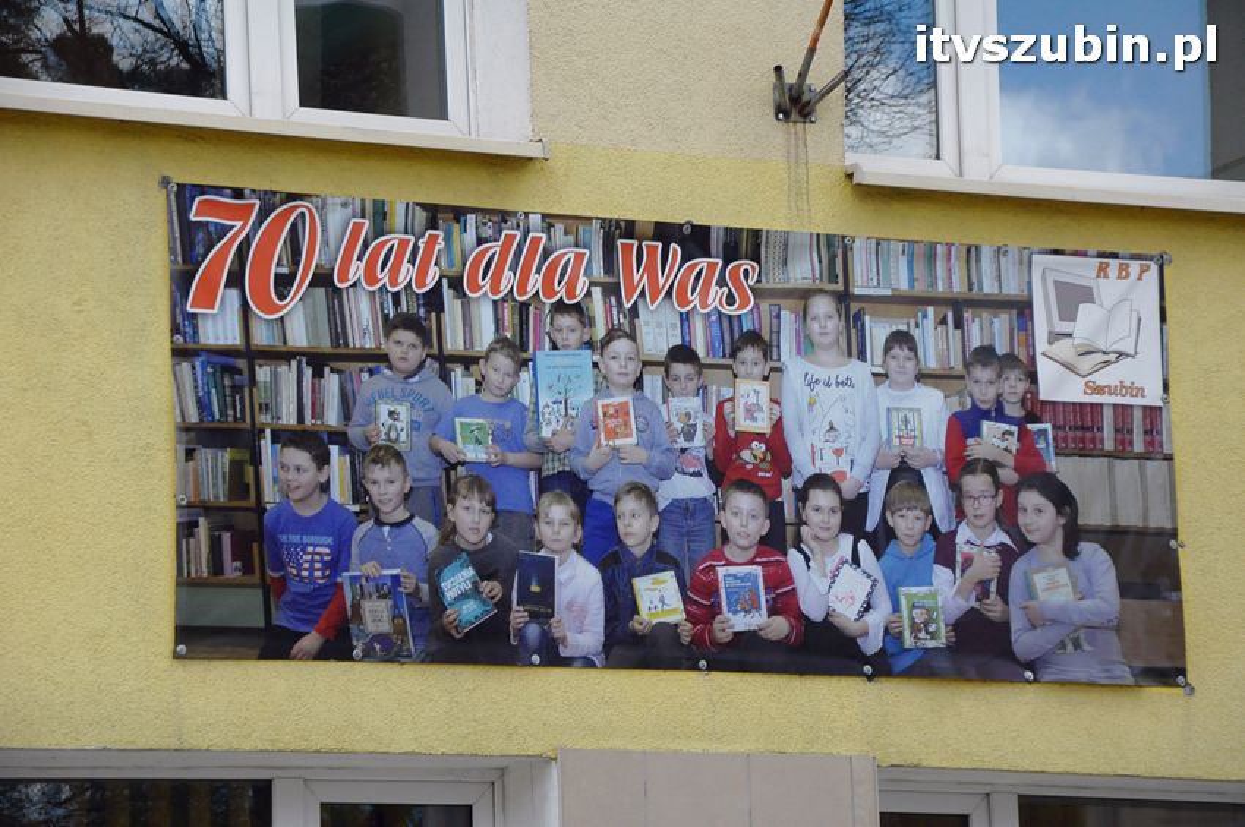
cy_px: 414
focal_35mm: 158
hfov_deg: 13.1
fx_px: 5442
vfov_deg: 8.7
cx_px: 622
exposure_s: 1/1250
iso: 1600
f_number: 9
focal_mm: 105
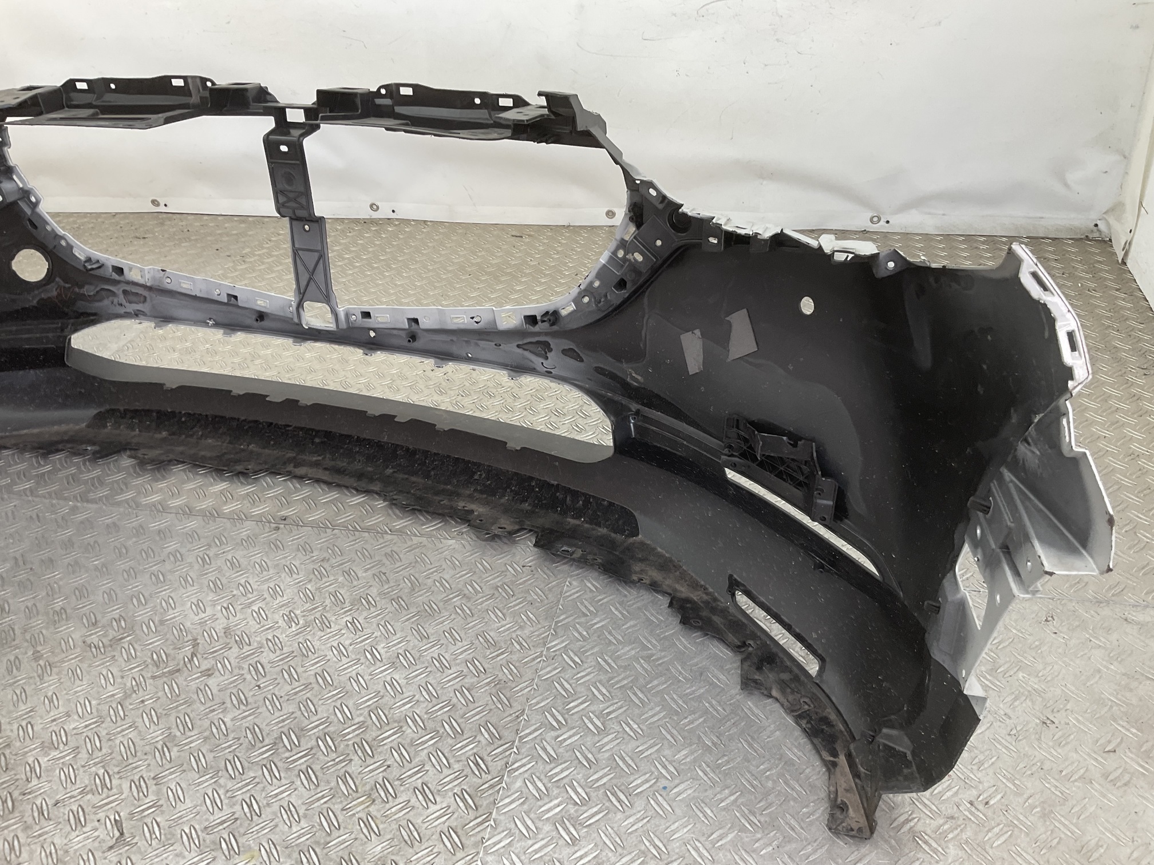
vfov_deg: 48.2
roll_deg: +3.0
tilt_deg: -32.4
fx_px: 967
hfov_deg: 61.7
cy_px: 432
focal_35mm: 29
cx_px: 577
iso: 25
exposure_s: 1/100
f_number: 1.8
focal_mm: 3
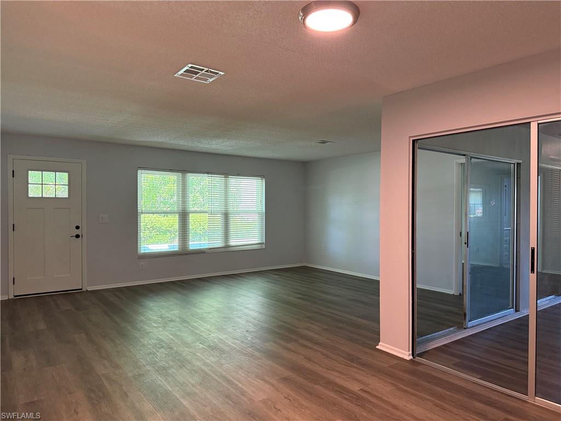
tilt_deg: -0.5
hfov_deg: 71.6
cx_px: 280
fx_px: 389
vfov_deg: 56.8
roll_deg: -0.2
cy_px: 210
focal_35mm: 24
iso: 400
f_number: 1.78
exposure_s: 1/120
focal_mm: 6.76
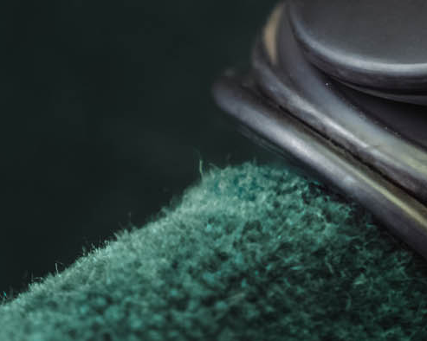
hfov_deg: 4.9
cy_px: -388
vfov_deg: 3.9
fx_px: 4990
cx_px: 453
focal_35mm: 395
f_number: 2.8
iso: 1250
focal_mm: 64
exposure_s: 1/40
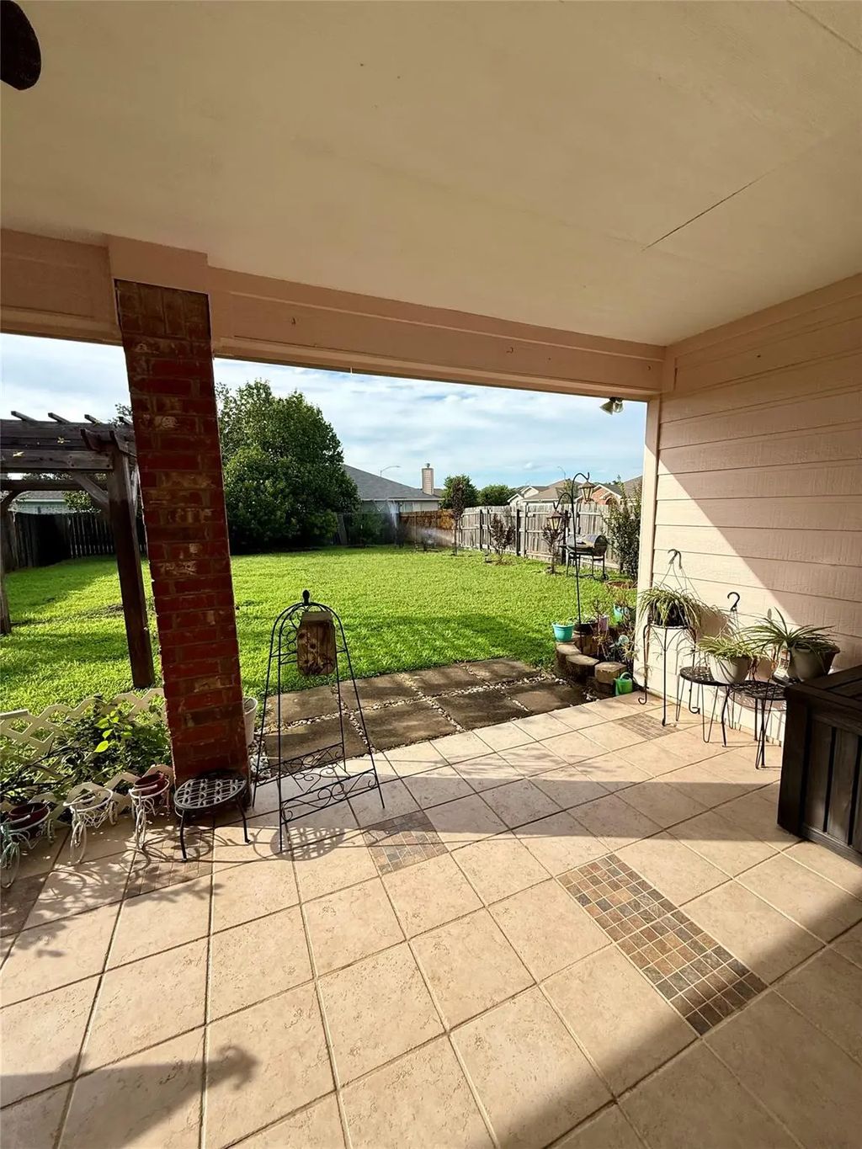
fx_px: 465
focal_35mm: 14
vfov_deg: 102.1
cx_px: 431
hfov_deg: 85.7
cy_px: 574
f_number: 2.2
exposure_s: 1/1259
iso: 50
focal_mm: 2.22
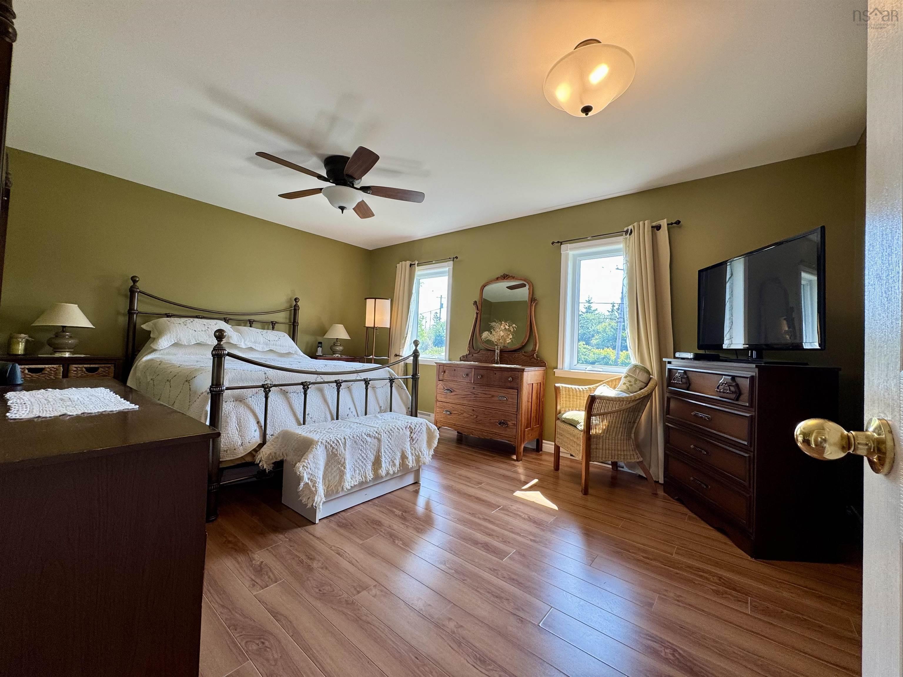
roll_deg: -2.7
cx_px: 452
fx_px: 365
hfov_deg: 102.1
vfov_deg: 85.7
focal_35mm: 14
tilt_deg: +1.5
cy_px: 338
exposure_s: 1/120
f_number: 2.2
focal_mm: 2.22
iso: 64
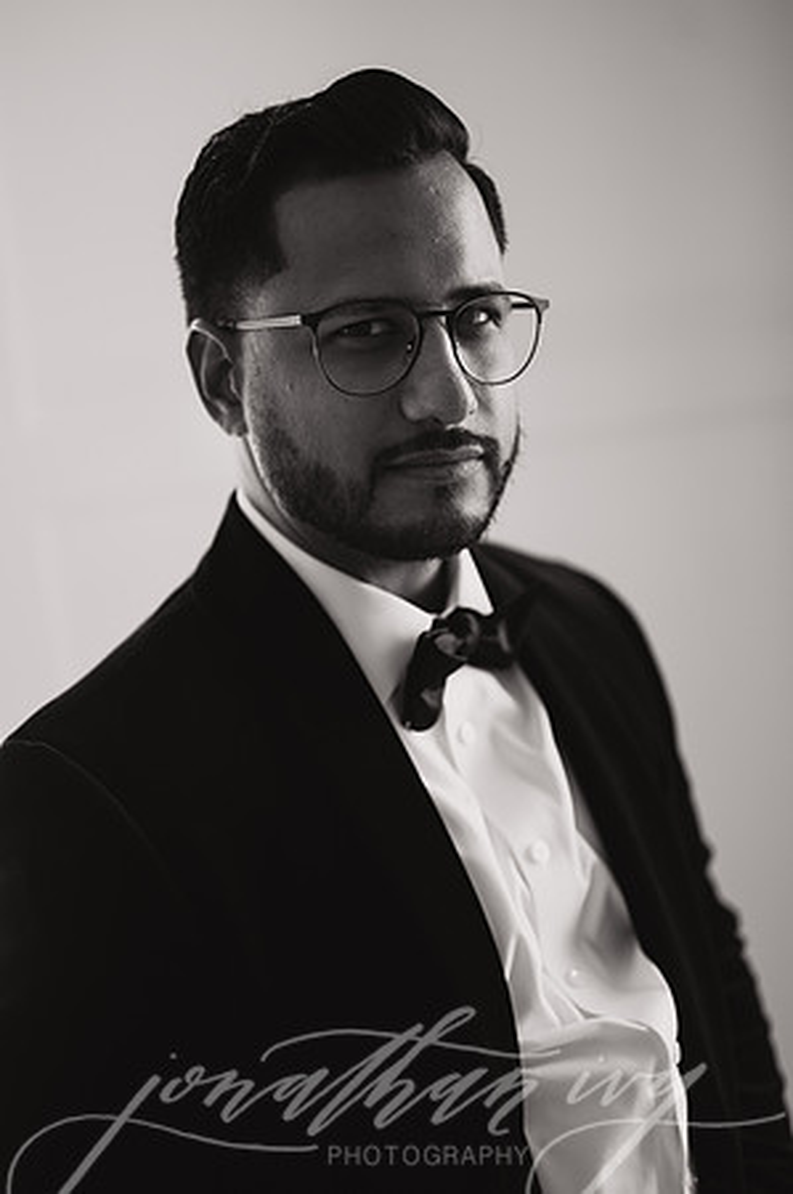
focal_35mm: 50
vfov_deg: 39.6
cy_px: 597
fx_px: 1656
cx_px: 396
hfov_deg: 26.9
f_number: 2
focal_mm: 50
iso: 250
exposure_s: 1/400
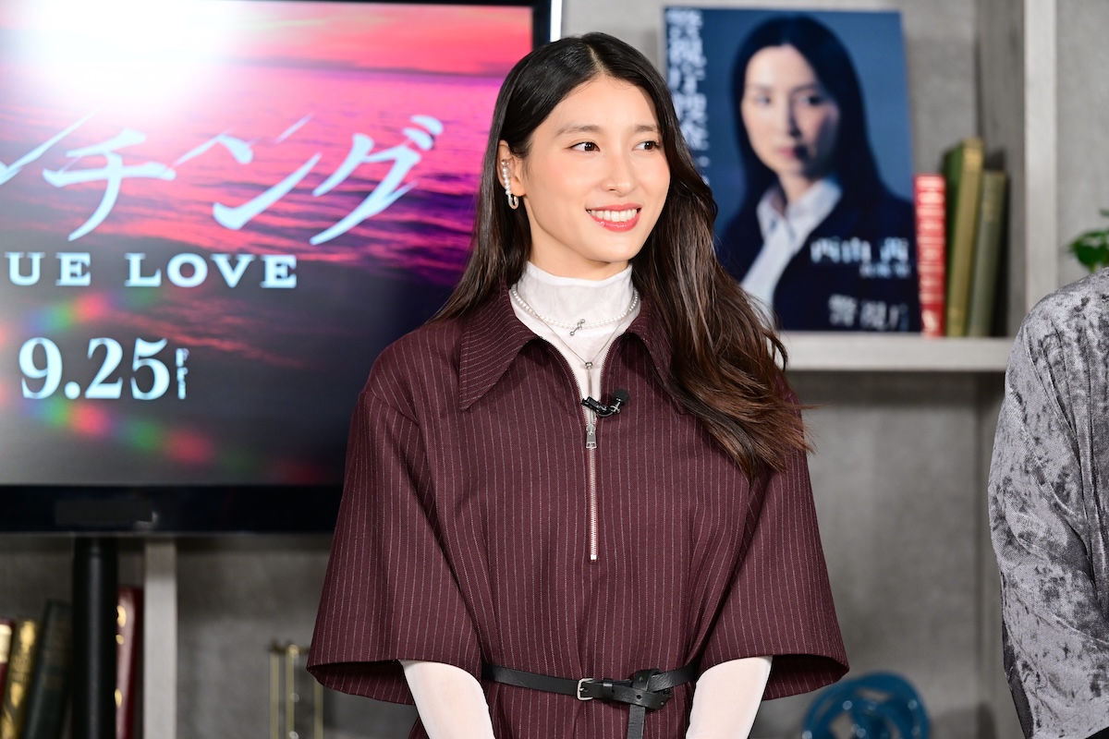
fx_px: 4158
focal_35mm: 135
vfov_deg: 10.2
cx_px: 554
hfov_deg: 15.2
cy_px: 370
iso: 800
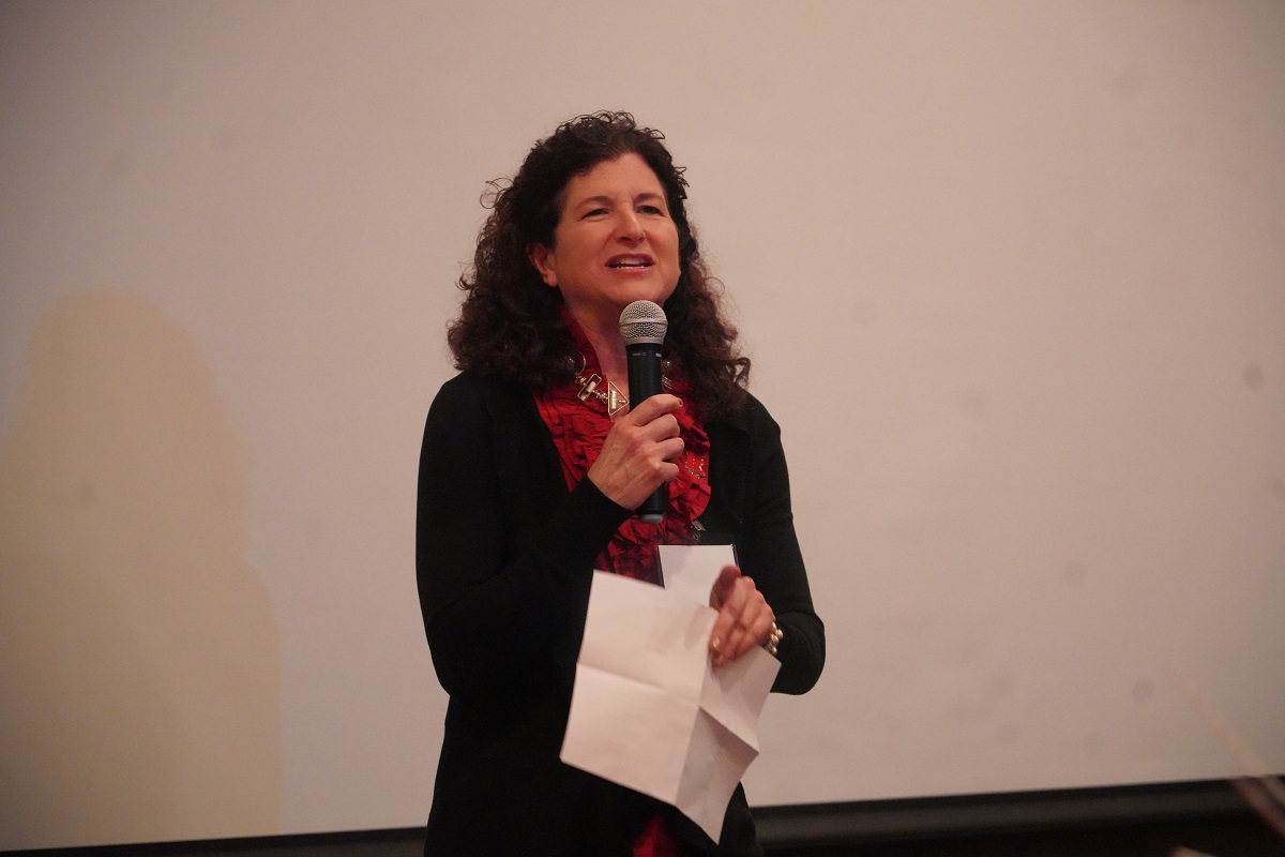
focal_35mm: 105
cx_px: 642
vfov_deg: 13.0
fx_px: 3748
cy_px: 428
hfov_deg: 19.5
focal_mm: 105
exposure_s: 1/160
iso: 12800
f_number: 4
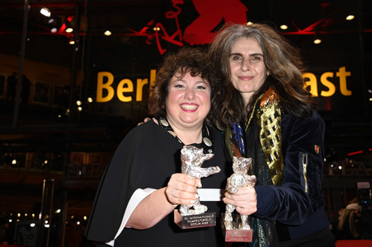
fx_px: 496
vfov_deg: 28.0
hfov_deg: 41.1
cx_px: 186
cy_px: 124
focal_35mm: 48
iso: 1250
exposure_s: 1/200
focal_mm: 48
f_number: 5.6
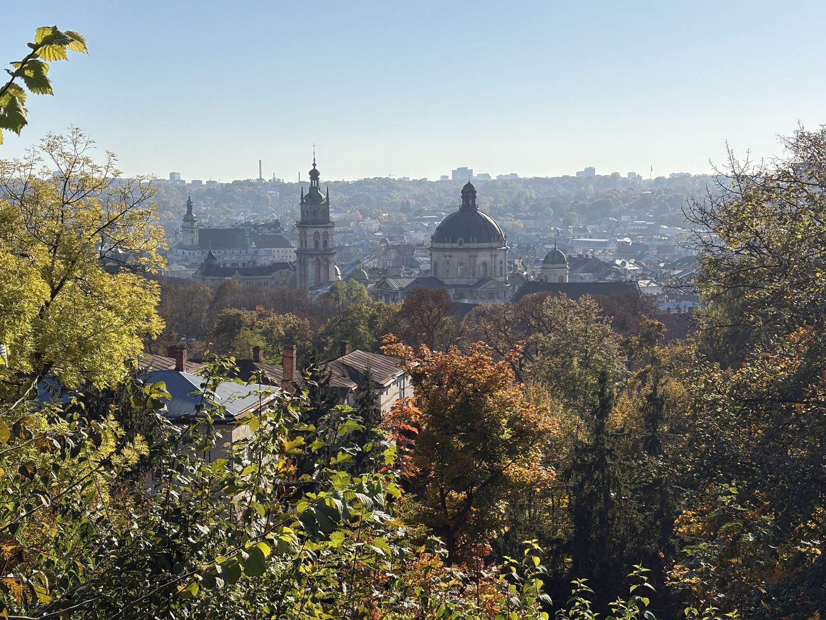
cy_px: 310
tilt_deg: -5.5
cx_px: 413
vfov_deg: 28.0
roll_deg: +0.1
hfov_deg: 36.8
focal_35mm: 52
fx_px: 1241
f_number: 1.6
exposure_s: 1/4329
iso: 40
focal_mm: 5.96
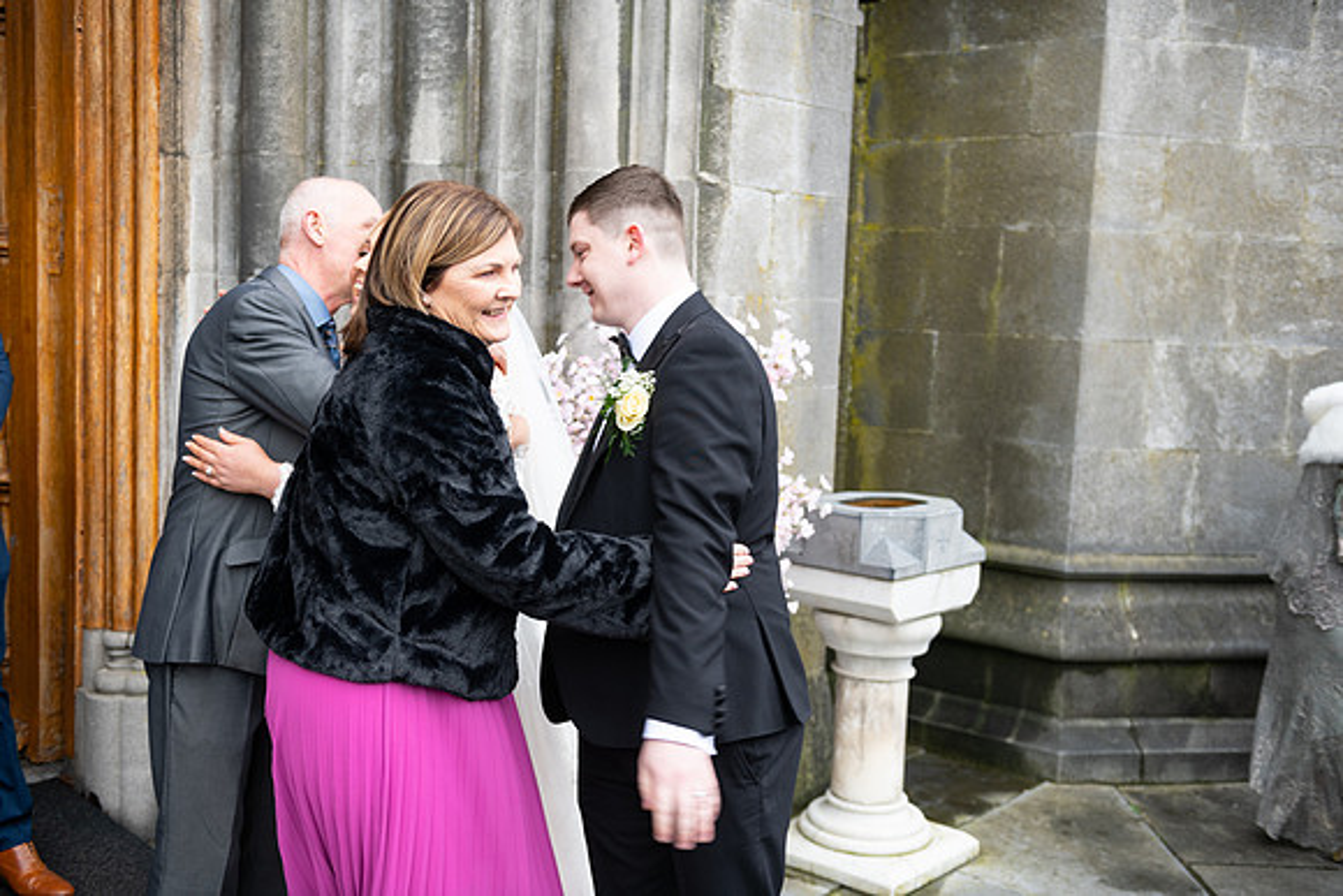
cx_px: 672
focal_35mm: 38
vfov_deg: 35.1
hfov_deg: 50.7
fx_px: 1418
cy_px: 448
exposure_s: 1/160
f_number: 3.5
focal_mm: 38
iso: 125
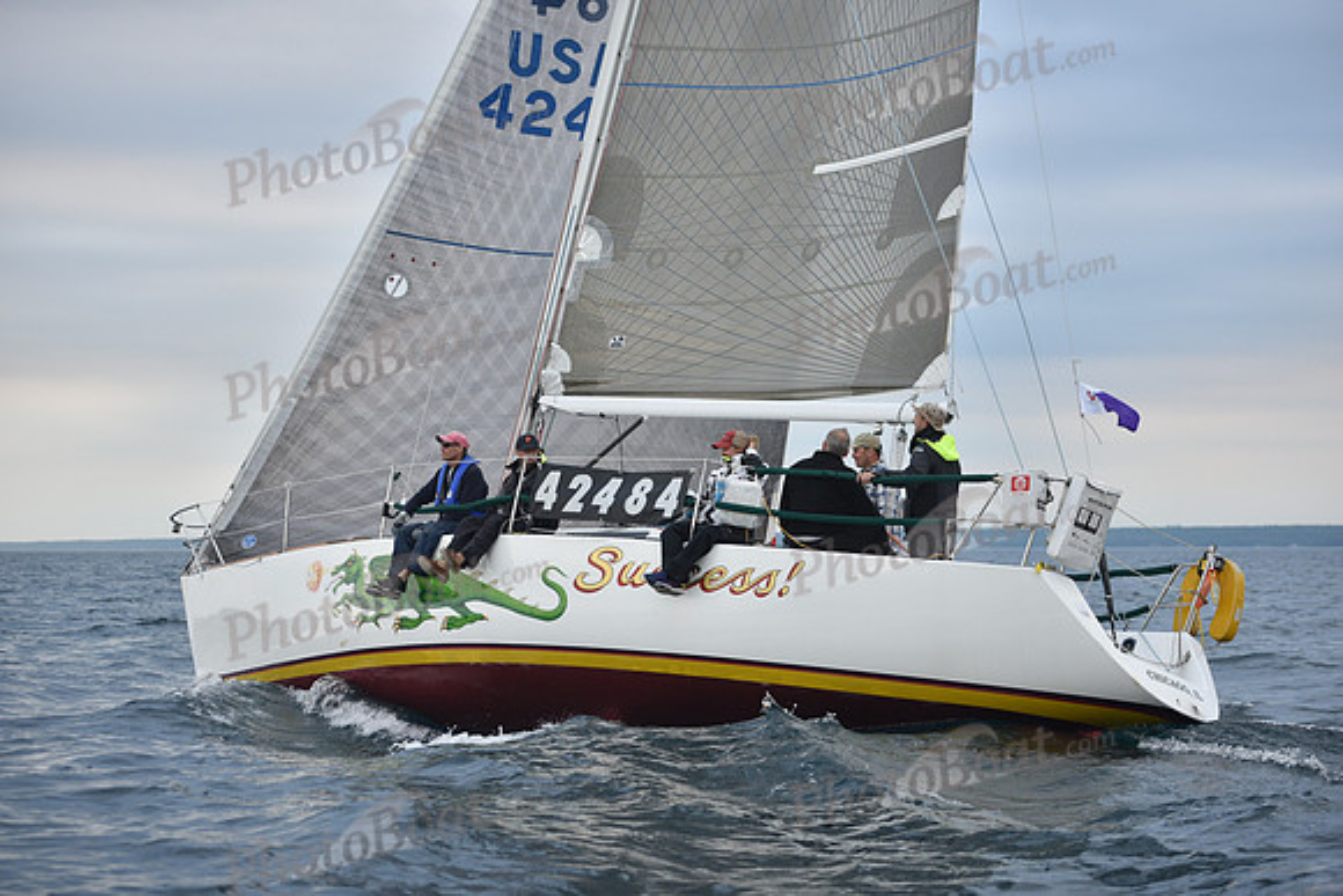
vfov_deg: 19.5
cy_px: 448
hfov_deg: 28.8
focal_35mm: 70
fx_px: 2612
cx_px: 672
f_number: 2.8
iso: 500
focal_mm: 70
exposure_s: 1/640
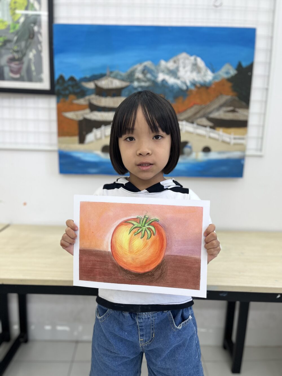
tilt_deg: -10.9
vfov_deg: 67.3
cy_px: 188
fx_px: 282
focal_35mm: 26
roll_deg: -1.0
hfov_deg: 53.1
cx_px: 141
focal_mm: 5.1
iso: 64
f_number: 1.6
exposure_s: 1/121
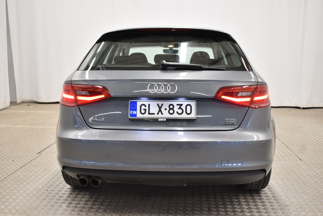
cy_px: 108
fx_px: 323
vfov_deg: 36.9
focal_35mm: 36
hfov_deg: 53.1
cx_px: 162
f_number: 4
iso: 1000
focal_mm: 24
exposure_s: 1/40
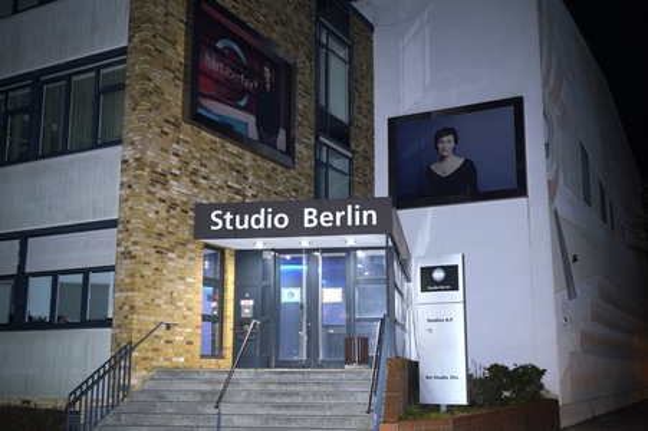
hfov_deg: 51.9
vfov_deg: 35.9
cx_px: 324
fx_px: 665
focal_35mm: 37
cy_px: 216
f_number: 5
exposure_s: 1/40
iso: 1600
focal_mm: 37
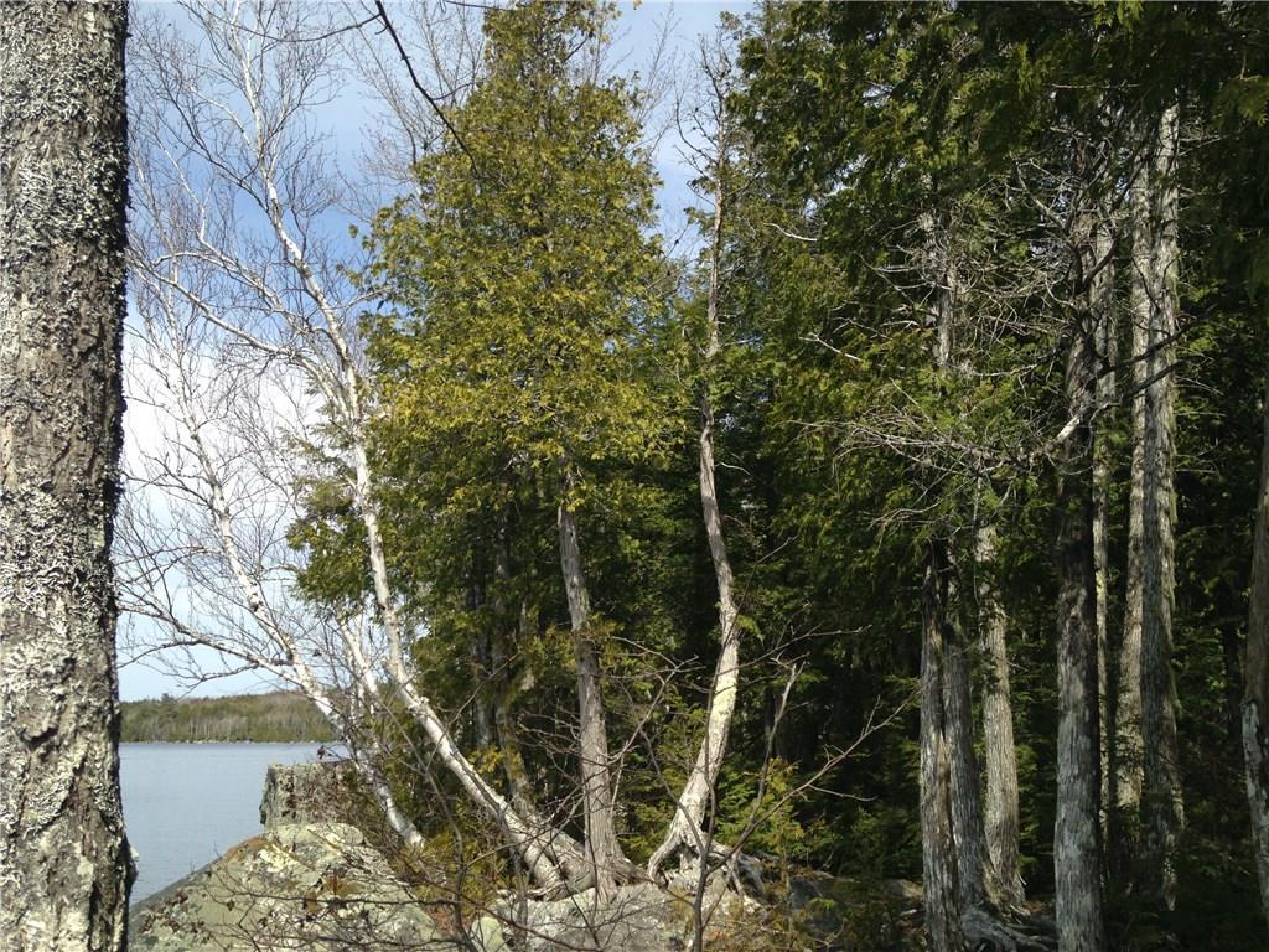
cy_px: 476
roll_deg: -0.7
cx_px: 634
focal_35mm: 33
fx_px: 1210
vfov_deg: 42.9
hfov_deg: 55.4
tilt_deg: +14.1
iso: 50
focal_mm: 4.12
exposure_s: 1/1085
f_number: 2.4
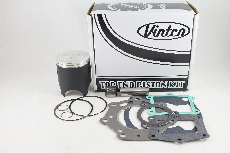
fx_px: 217
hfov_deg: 55.8
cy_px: 76
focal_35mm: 34
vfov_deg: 38.9
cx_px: 115
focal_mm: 12.6
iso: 560
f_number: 3.8
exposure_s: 1/125
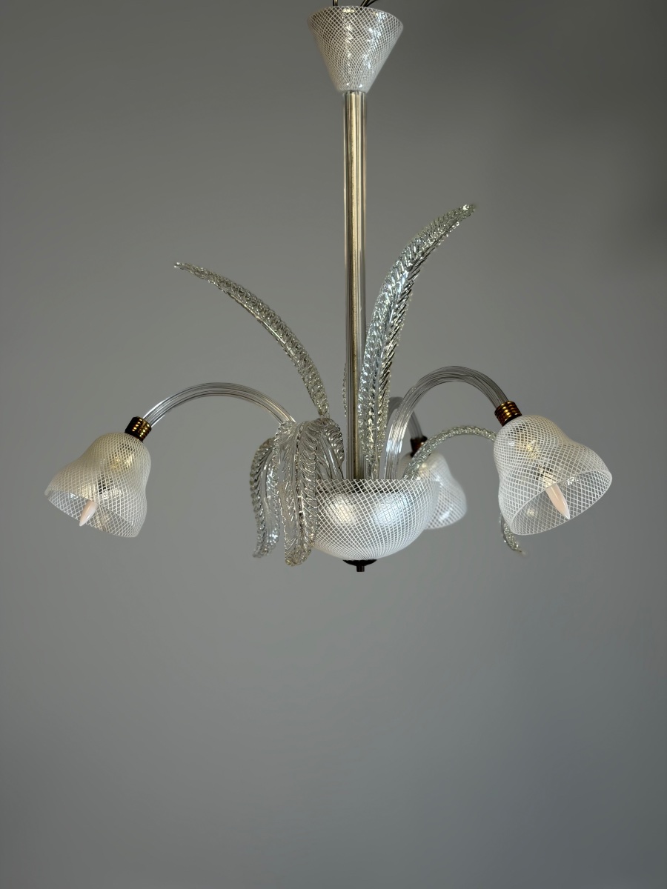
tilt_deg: +4.6
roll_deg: +1.1
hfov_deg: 30.3
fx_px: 1233
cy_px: 444
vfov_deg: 39.7
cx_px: 334
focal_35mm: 48
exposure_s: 1/100
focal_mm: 6.76
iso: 80
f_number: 1.78
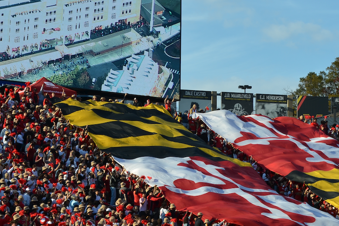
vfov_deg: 10.5
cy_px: 111
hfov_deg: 15.7
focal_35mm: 130
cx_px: 281
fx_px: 1223
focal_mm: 45
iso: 110
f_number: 8
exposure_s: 1/250
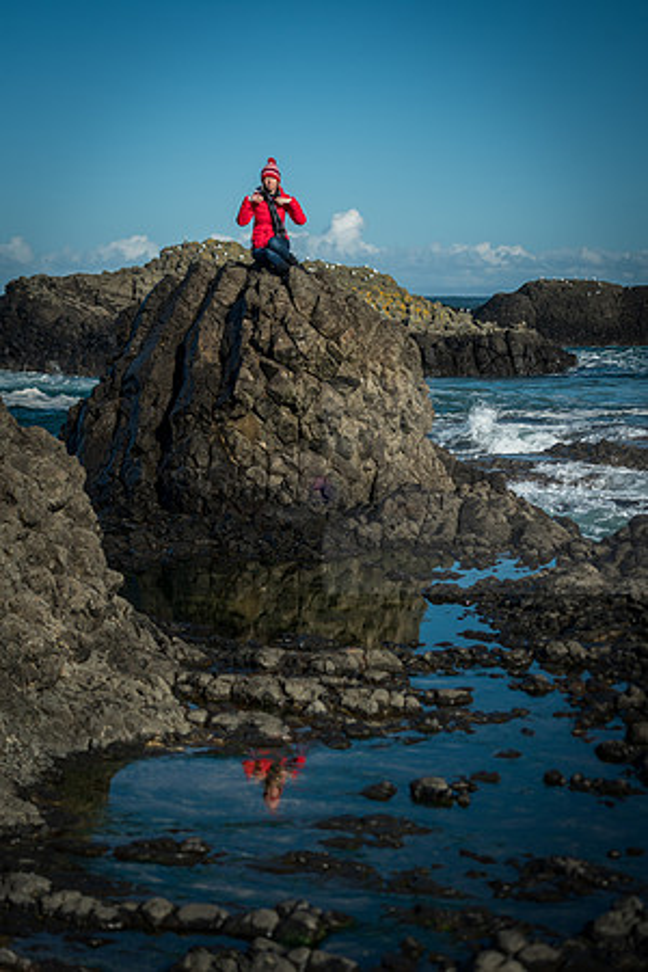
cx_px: 324
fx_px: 1890
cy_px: 486
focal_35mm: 70
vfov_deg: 28.8
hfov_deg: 19.5
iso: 50
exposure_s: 1/250
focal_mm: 70
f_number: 4
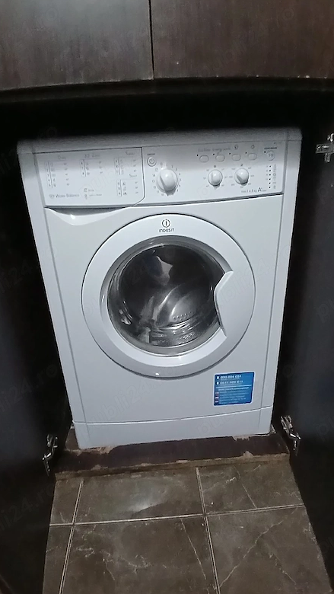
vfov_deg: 89.6
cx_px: 157
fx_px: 299
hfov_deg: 58.3
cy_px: 299
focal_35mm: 19
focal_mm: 1.4
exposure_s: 1/14.3
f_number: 2.2
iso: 1000
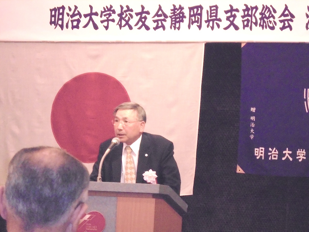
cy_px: 116
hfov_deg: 12.7
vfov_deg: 9.5
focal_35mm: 156
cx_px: 154
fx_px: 1393
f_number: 6.5
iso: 800
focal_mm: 27.6
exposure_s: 1/30
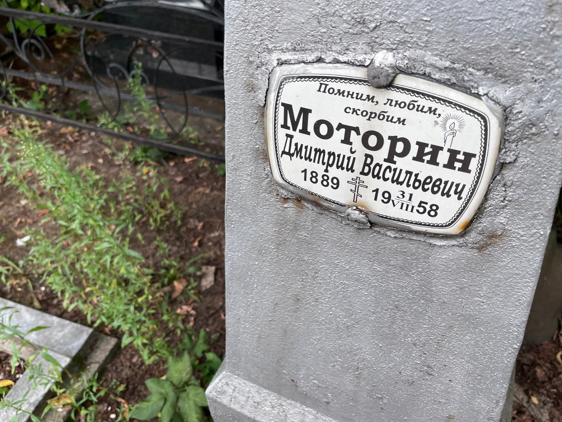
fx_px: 422
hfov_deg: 67.3
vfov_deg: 53.1
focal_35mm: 26
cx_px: 281
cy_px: 211
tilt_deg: -45.0
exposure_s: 1/122
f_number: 1.6
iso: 80
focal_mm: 5.1
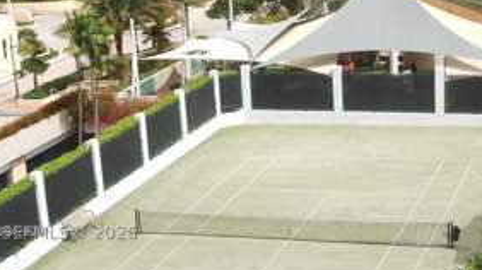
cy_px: 232
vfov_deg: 13.2
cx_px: 294
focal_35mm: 91
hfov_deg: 23.4
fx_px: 1162
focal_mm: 8.8
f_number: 4.8
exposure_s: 1/500
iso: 80
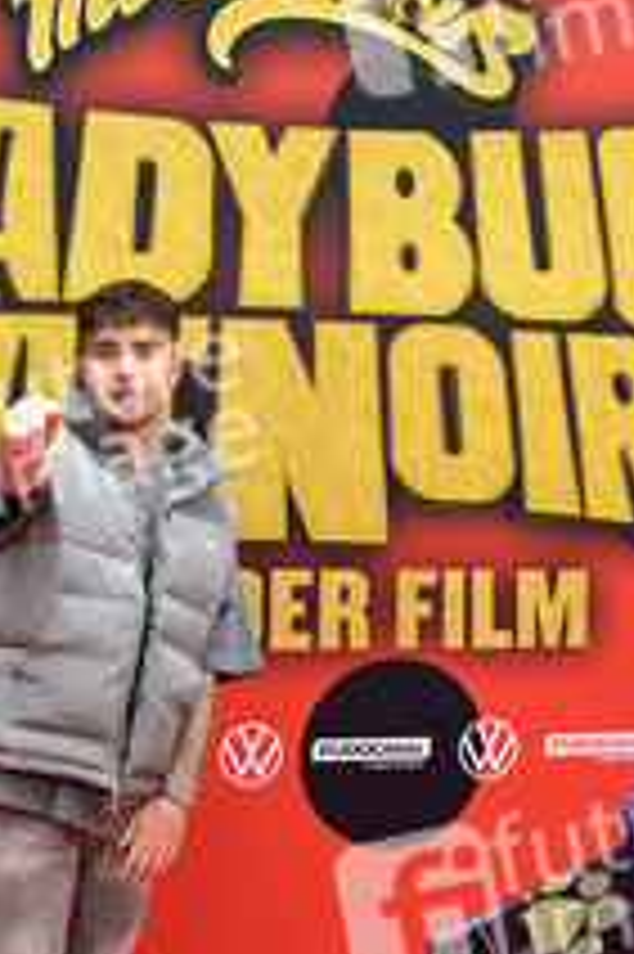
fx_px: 1746
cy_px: 666
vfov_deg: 30.2
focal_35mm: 66
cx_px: 157
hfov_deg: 20.4
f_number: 7.1
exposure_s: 1/250
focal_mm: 35
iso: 400
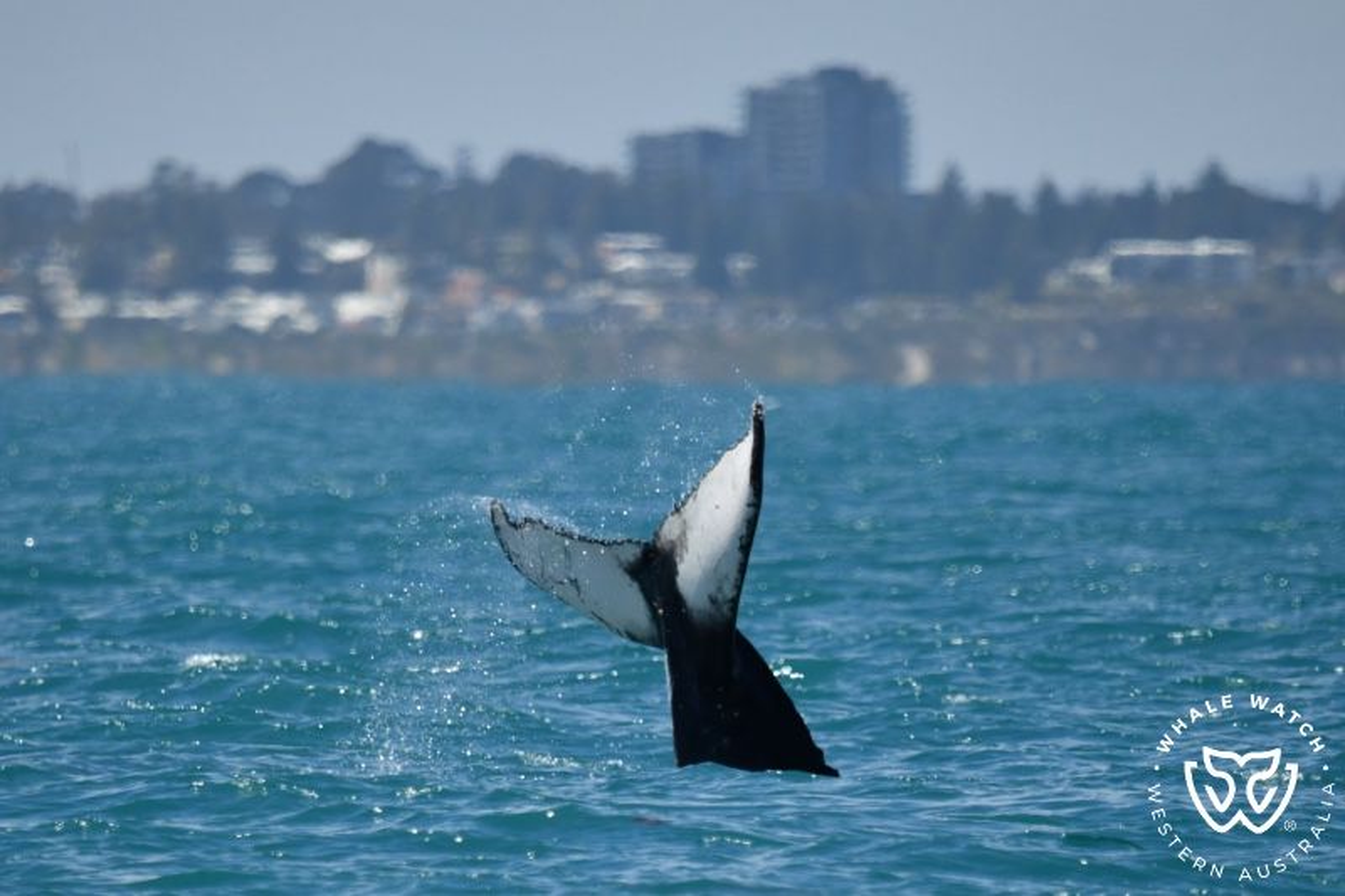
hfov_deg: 3.4
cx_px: 672
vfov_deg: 2.3
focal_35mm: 600
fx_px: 22411
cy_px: 448
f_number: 6.3
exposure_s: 1/8000
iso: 900
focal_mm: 600
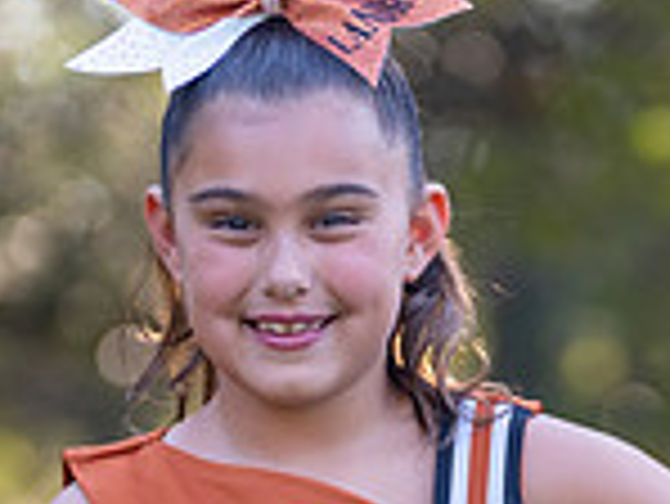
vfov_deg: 2.7
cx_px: 464
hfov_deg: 3.6
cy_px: 772
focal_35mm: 545
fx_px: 10557
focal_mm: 127
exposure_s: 1/320
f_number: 2.8
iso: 250
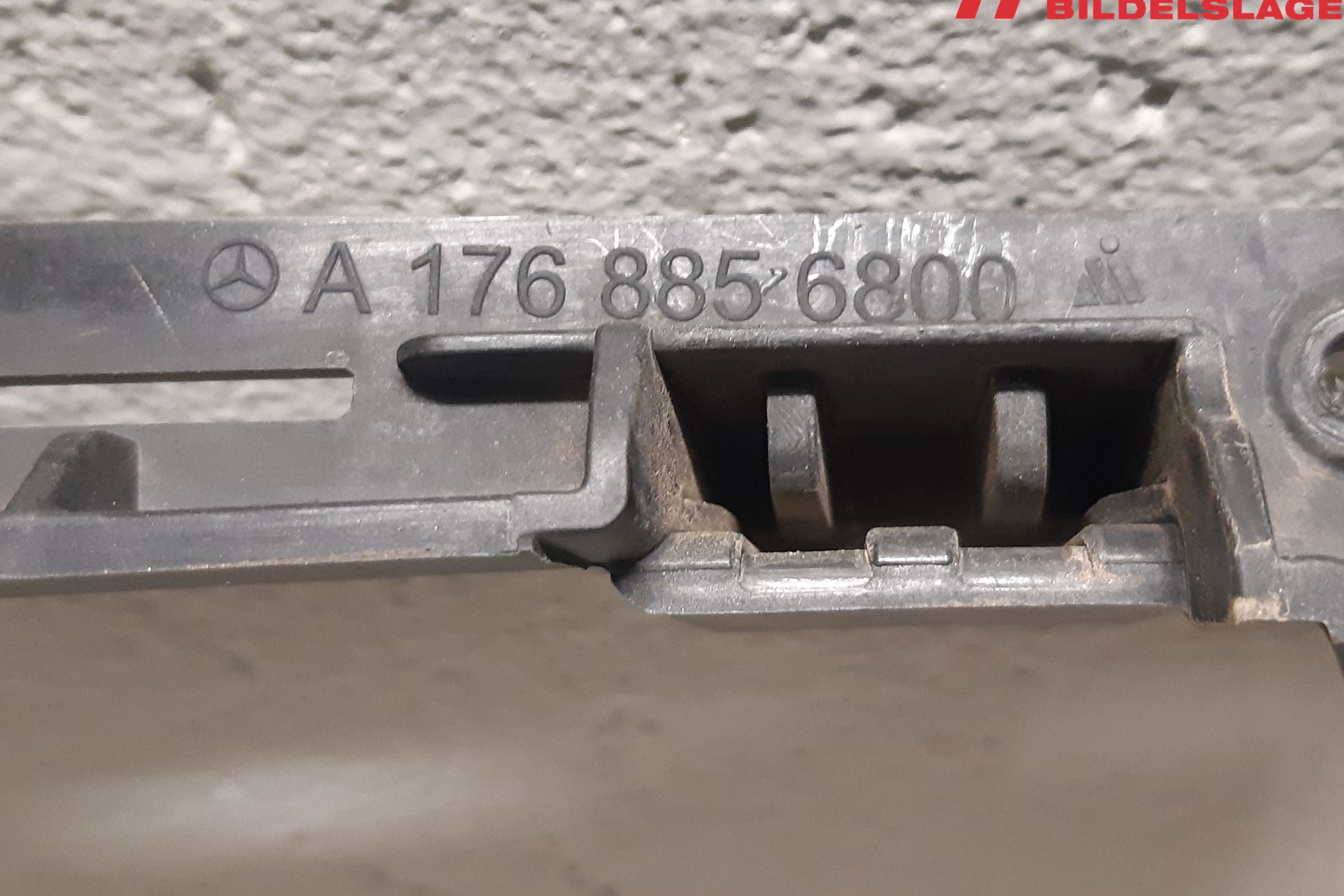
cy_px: 426
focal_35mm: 28
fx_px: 1045
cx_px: 677
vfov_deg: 46.4
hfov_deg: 65.5
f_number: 1.7
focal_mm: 3.93
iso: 250
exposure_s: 1/25
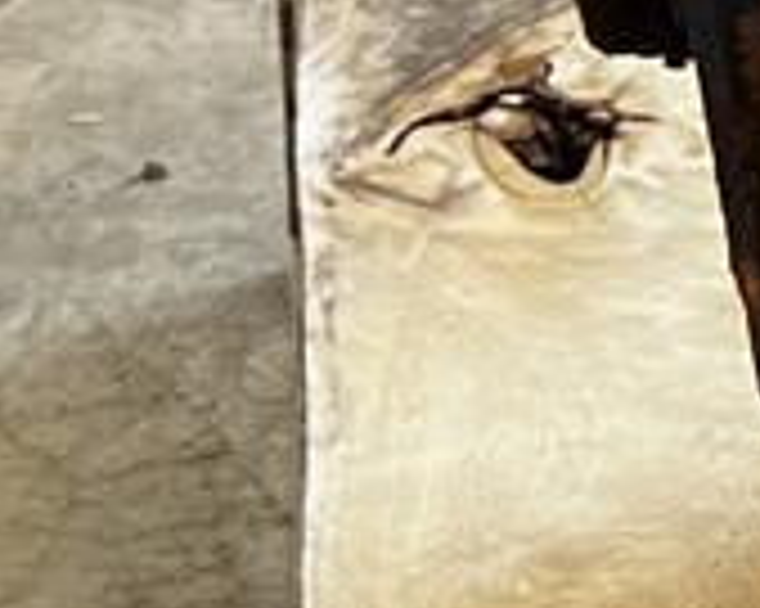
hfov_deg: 8.2
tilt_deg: -21.2
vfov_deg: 7.8
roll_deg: -5.5
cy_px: -441
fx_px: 4316
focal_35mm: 192
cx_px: 2478
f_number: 1.5
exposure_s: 1/121
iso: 100
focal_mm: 5.7
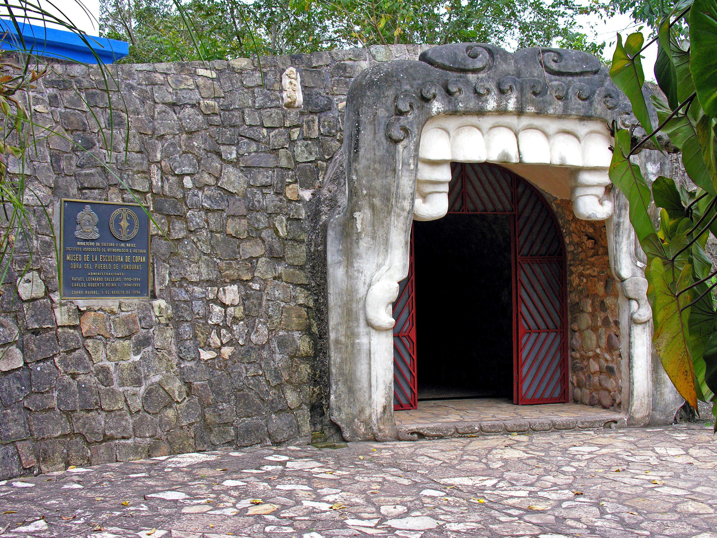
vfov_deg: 36.0
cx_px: 358
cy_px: 269
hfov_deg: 46.8
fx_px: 829
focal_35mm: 40
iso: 100
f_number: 4.1
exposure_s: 1/67.7
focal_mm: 10.2
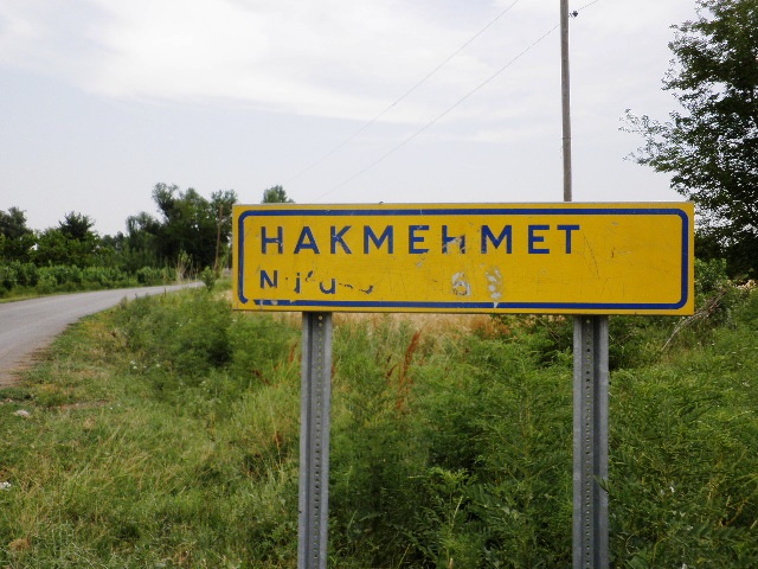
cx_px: 379
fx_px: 788
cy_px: 284
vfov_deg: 39.7
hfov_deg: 51.4
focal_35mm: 36
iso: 64
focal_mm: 6.3
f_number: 5.6
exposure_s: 1/160
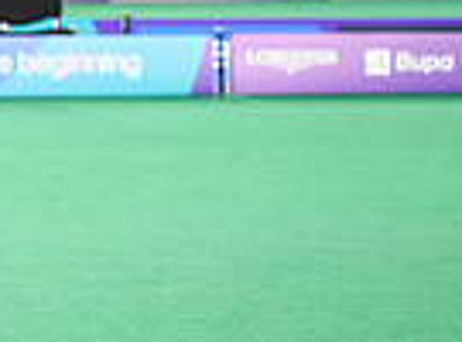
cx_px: -572
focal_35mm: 204
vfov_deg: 7.2
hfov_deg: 9.0
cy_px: -77
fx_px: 2711
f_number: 3.2
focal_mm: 42
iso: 1250
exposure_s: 1/640
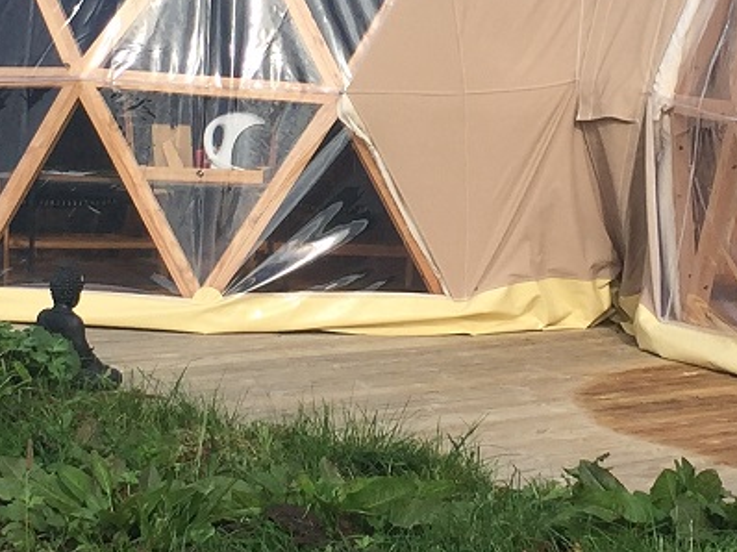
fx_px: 2532
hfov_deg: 16.5
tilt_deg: -0.5
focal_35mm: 119
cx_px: 463
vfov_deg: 12.4
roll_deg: -3.5
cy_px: 100
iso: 32
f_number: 2.2
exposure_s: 1/1647
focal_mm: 4.15
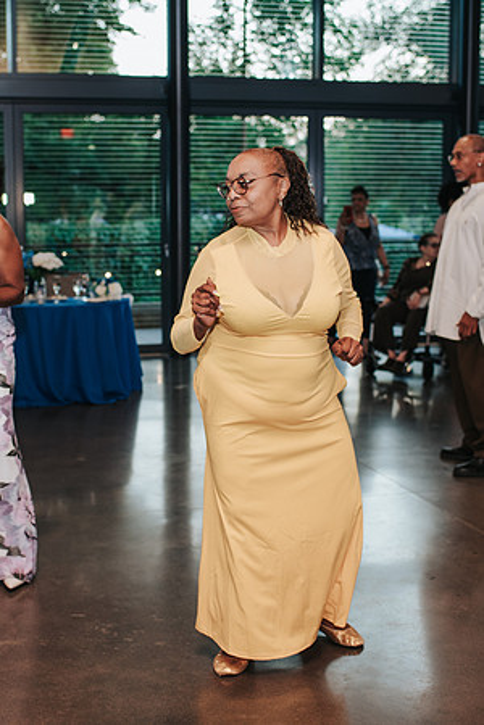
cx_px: 180
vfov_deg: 37.9
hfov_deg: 25.7
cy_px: 362
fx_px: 1058
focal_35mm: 52
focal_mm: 35
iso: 560
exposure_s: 1/160
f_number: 2.8
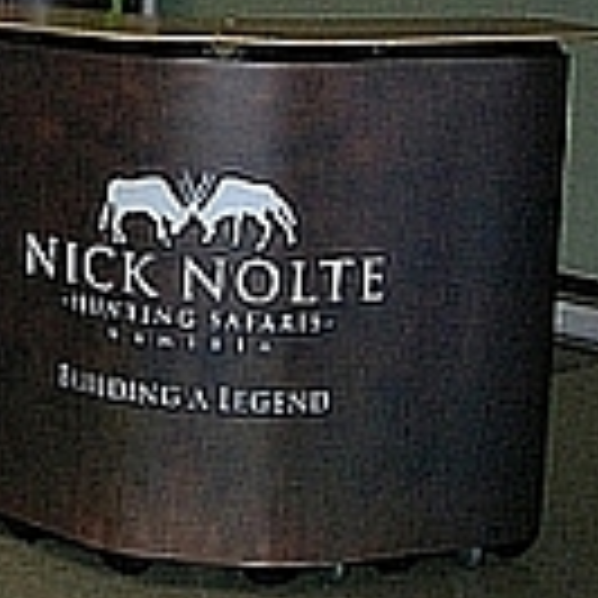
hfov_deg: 15.1
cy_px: 49
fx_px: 2052
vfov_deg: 16.3
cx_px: -364
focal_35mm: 105
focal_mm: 5.8
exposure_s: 1/60.1
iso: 200
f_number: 3
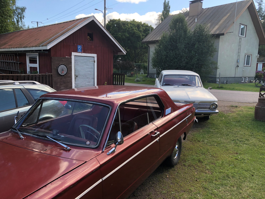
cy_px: 100
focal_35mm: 28
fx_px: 214
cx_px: 132
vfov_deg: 49.7
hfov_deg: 63.4
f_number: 1.8
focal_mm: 3.99
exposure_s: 1/405
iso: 20
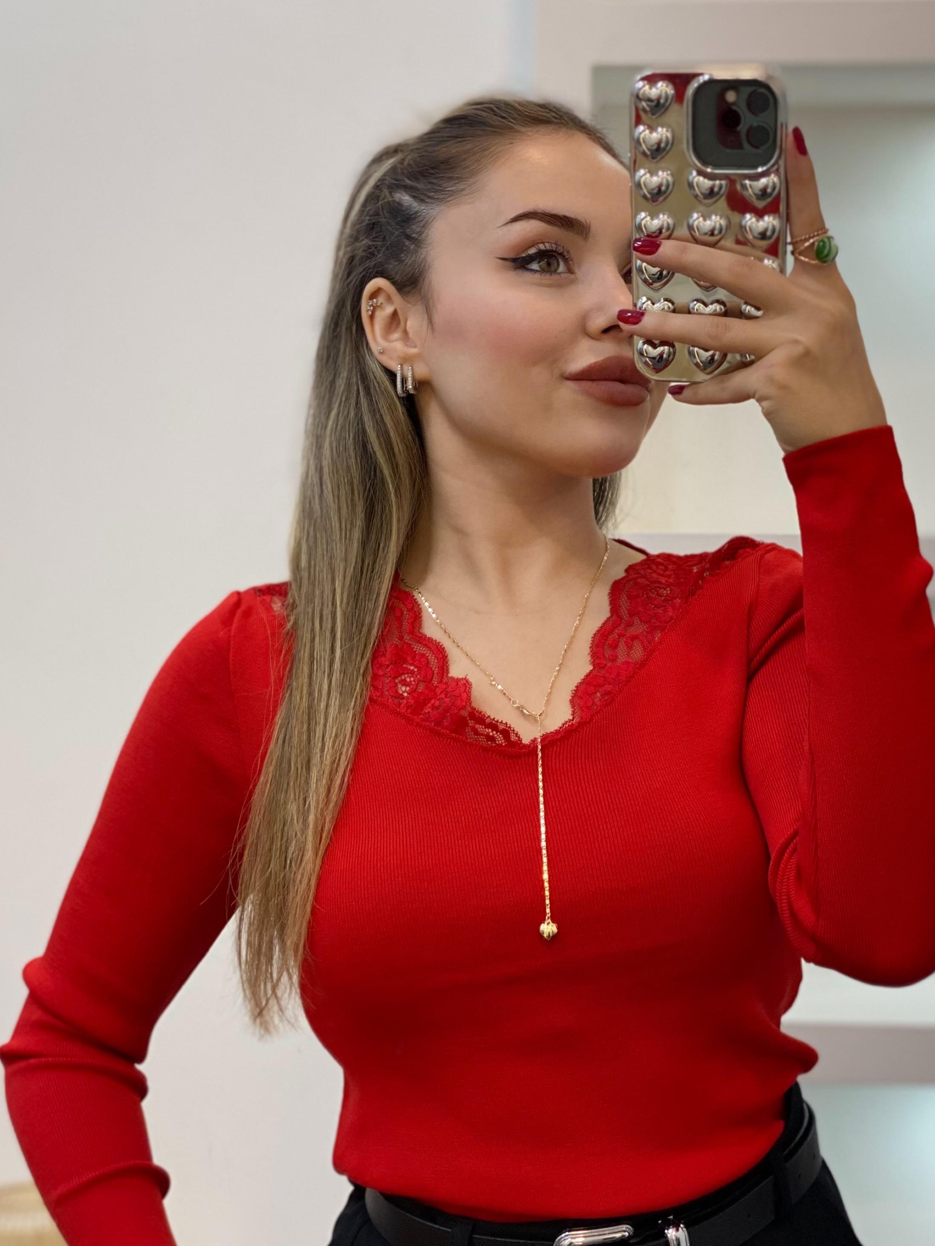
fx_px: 2593
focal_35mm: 72
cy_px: 657
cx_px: 492
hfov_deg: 20.4
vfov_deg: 27.0
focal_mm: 6
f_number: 2
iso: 100
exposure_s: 1/100
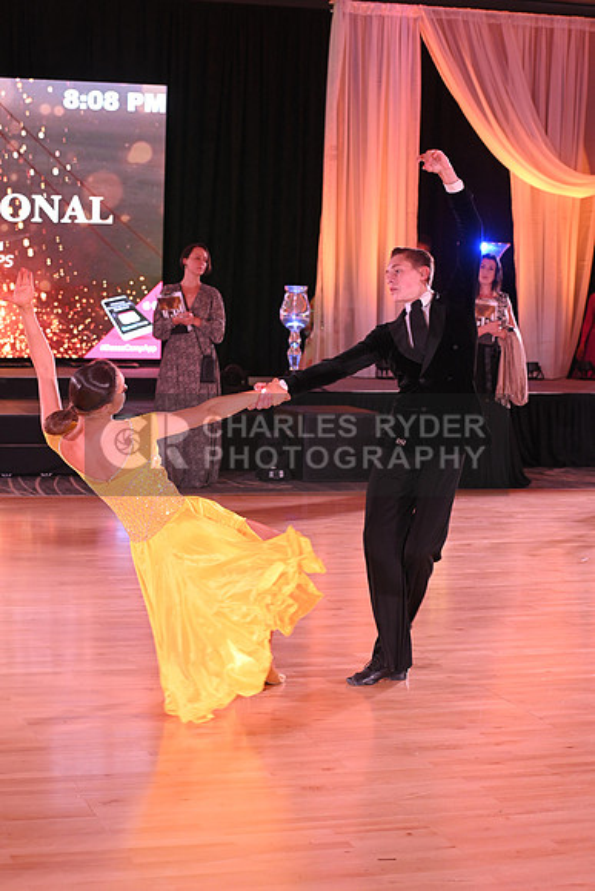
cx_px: 298
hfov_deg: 18.2
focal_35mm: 75
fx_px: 1858
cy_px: 446
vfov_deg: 27.0
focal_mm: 75
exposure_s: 1/200
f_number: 5
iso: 2000
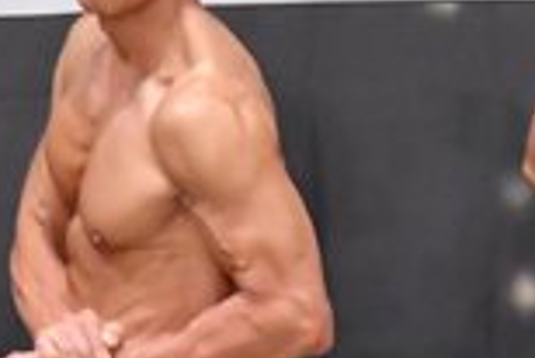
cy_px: 455
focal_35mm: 1089
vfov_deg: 1.3
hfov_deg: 1.9
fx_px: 16199
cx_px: 130
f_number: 5.6
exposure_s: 1/400
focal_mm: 145
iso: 6400
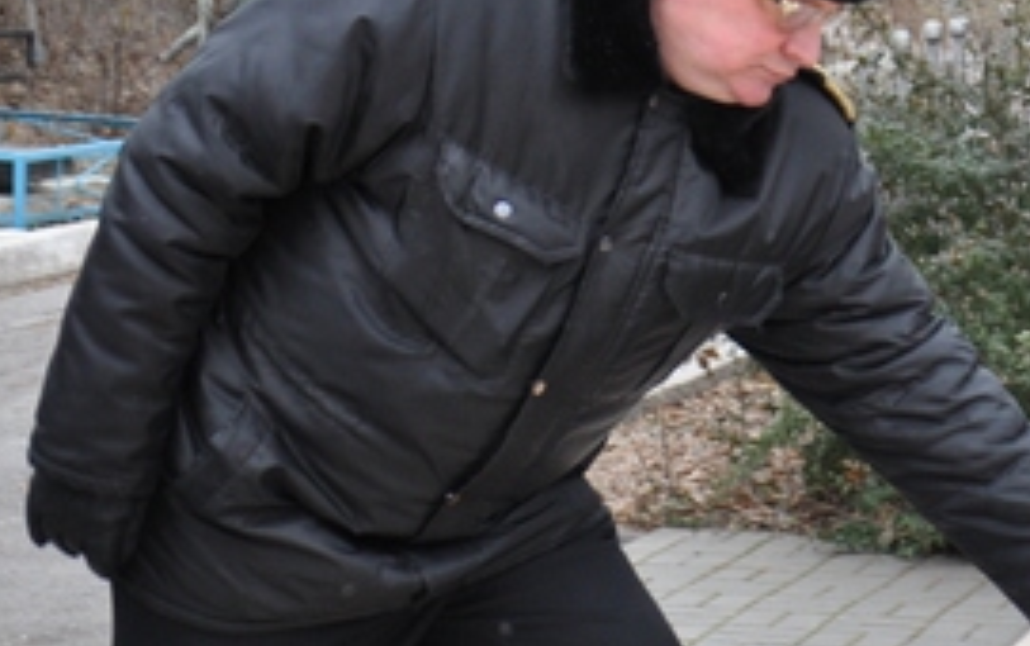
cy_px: 264
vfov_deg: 8.3
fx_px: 4426
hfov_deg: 13.3
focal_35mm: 158
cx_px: 699
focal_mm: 35
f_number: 4.5
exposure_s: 1/125
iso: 500
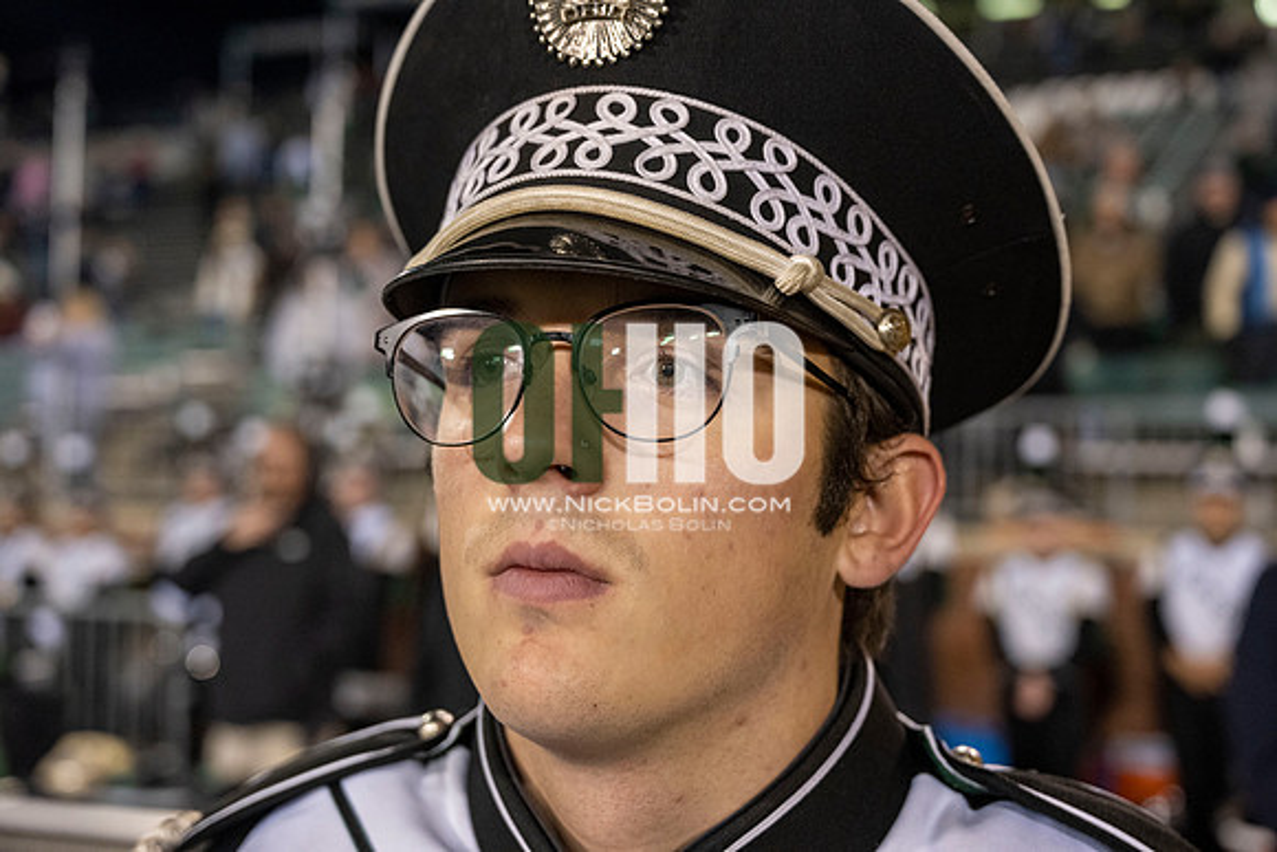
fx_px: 1668
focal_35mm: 47
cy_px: 426
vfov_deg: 28.7
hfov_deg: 41.9
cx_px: 638
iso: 2500
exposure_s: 1/500
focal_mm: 47
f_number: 4
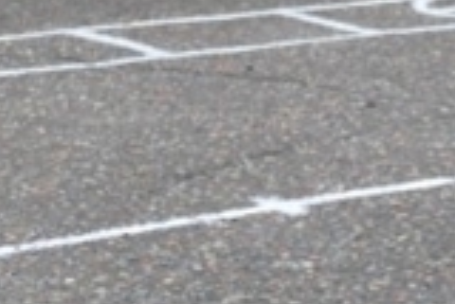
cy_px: -335
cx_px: 1004
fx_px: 2783
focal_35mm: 220
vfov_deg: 6.1
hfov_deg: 8.7
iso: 125
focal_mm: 17
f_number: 3.3
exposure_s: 1/320
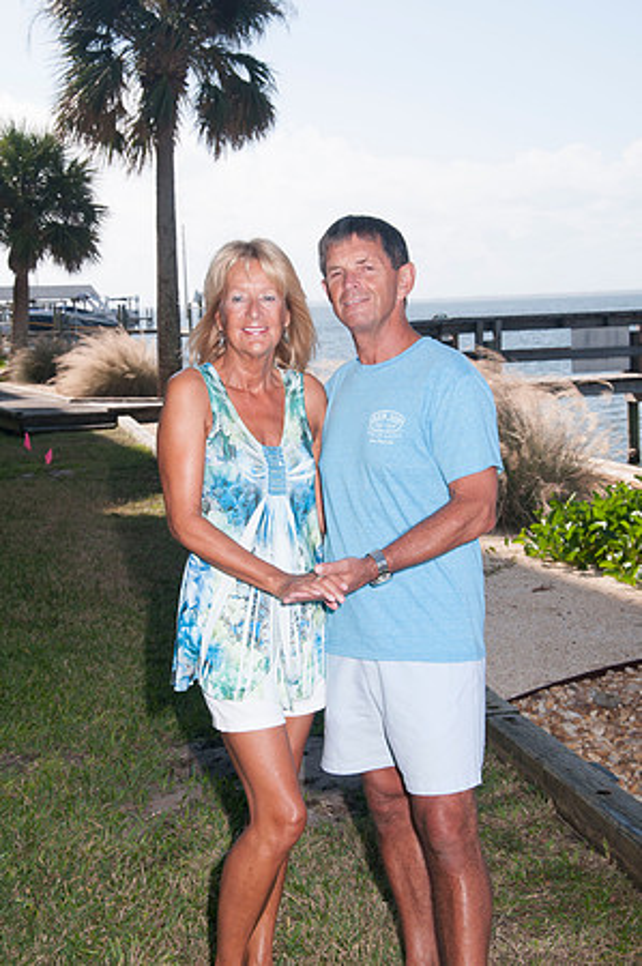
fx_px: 1689
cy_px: 483
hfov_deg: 21.5
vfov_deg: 31.9
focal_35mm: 63
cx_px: 321
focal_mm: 42
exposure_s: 1/250
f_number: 10
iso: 100
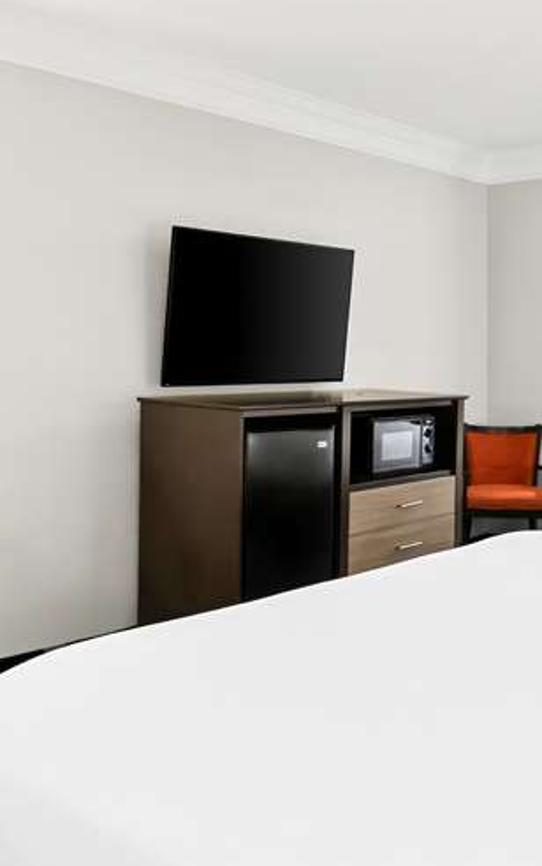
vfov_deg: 53.8
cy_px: 378
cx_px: 324
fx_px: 850
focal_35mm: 36
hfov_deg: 35.3
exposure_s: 1/1.67
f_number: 8
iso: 800
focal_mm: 17
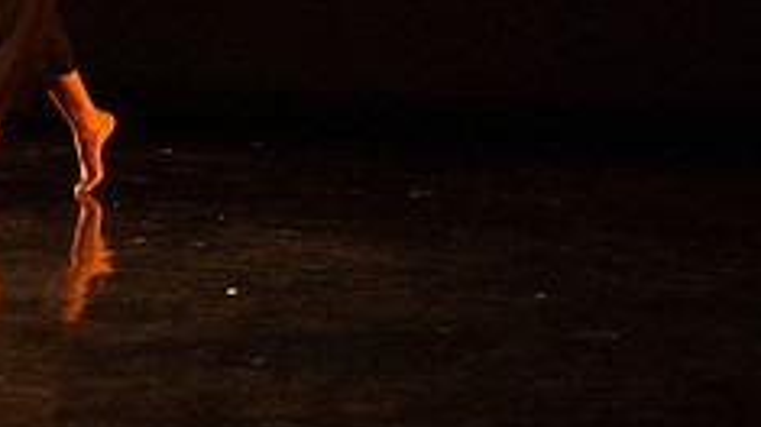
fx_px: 5224
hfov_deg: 8.3
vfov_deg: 4.6
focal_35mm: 259
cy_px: -332
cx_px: 68
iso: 4000
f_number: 2.8
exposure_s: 1/250
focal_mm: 75
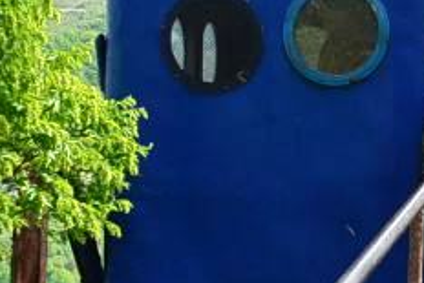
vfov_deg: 10.7
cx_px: 217
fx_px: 1508
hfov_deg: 16.0
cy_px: 154
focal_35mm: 128
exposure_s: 1/250
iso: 100
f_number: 4
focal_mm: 11
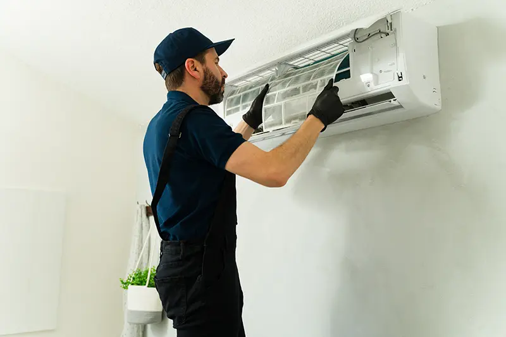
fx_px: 464
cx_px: 253
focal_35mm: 33
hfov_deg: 57.2
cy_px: 168
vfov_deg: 40.0
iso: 800
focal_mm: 33
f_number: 2.8
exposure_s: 1/125
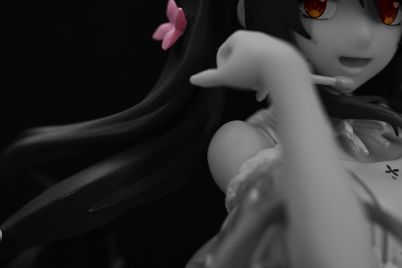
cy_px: 134
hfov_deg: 27.0
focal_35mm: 75
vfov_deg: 18.2
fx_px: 837
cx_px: 201
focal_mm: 50
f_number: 6.3
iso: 100
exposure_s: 1/4
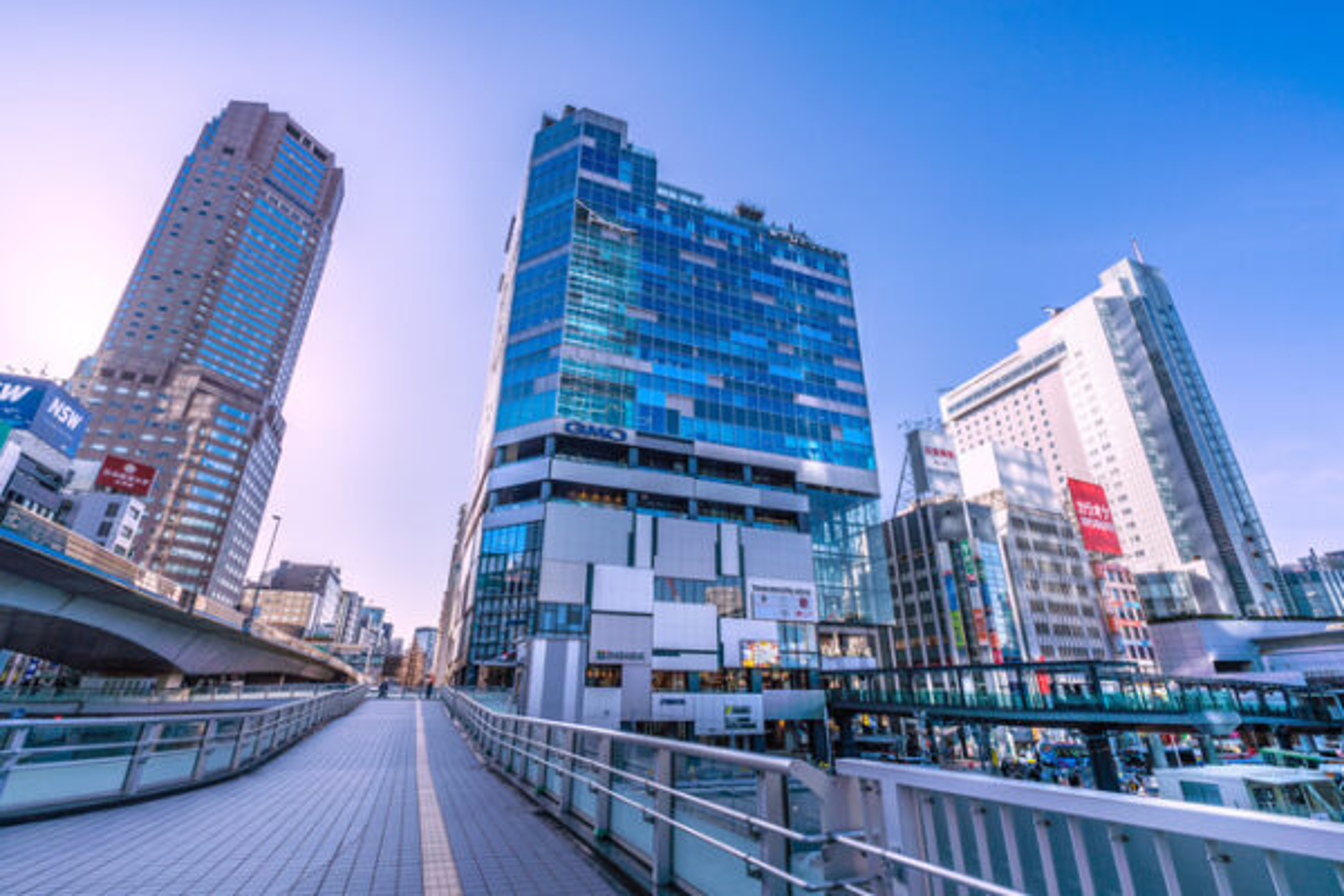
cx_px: 672
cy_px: 448
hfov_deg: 96.7
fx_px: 597
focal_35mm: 16
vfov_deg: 73.7
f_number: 9
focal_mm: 16
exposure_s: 1/320
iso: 100
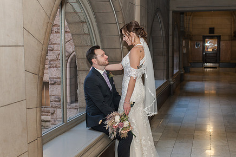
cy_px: 85
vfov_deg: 26.4
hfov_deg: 38.9
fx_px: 334
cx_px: 125
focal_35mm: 51
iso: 1000
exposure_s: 1/200
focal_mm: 35
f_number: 3.5
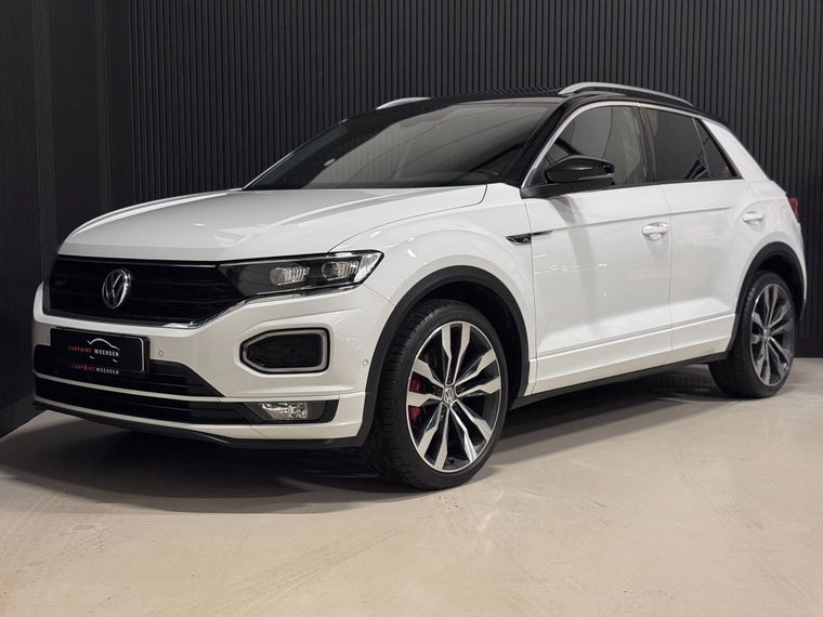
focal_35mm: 48
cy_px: 308
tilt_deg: -4.4
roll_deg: -0.5
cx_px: 412
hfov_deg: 39.7
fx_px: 1141
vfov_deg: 30.3
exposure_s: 1/33
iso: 400
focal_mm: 6.76
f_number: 1.78
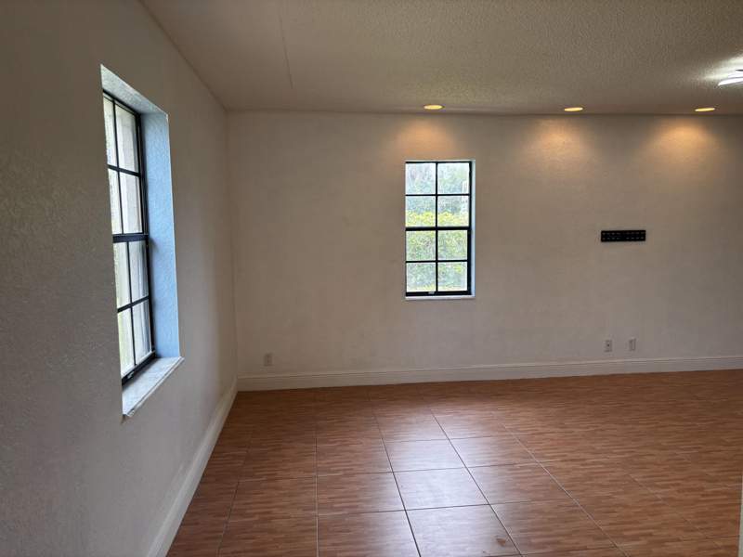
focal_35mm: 26
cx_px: 372
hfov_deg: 67.3
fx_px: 558
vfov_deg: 53.1
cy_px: 278
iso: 50
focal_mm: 5.96
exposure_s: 1/120
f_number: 1.6
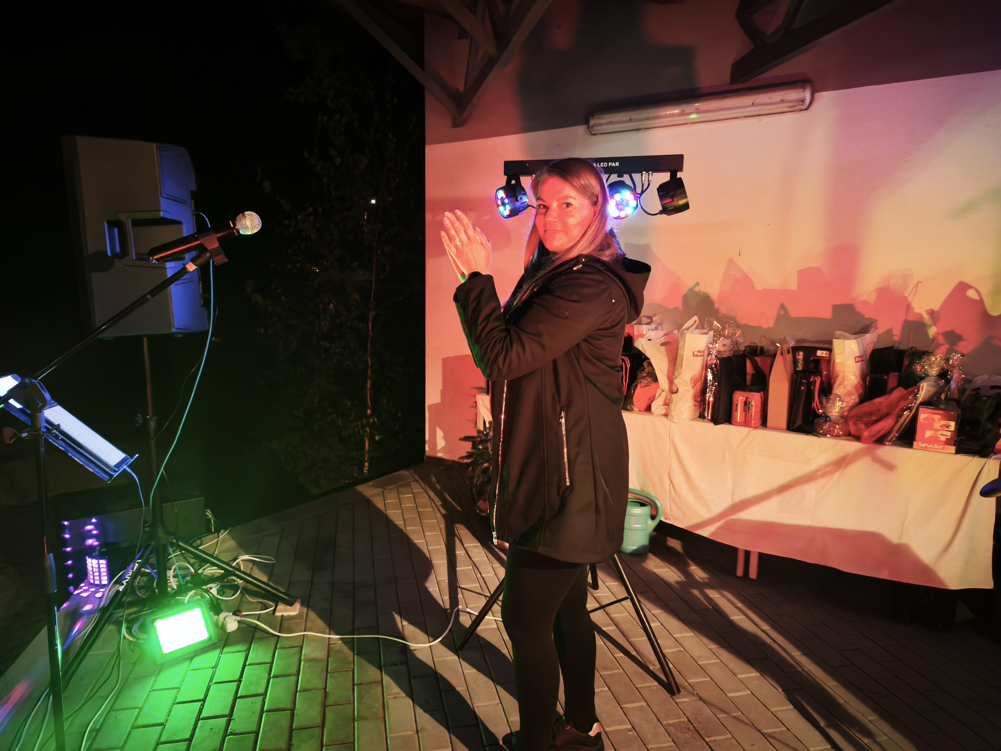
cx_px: 500
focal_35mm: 23
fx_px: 665
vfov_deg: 58.9
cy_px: 376
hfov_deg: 73.9
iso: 640
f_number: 1.7
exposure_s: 1/33.3
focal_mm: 5.35
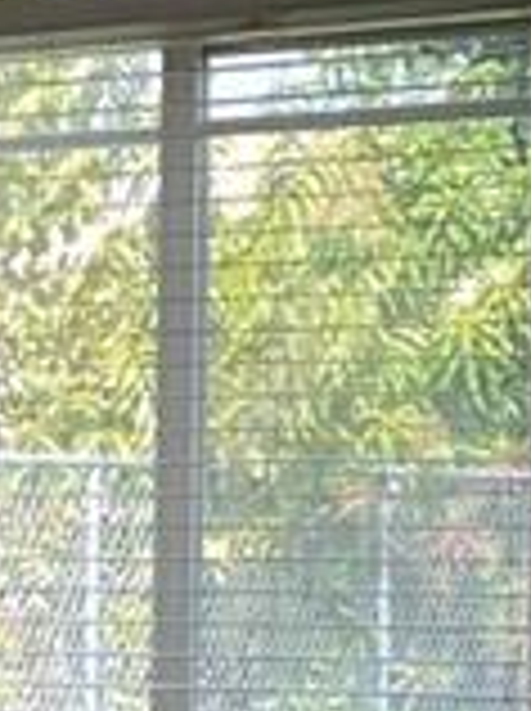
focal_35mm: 198
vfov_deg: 10.0
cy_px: 612
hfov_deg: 6.7
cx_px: -1120
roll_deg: +0.8
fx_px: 4061
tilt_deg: -1.9
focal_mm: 5.1
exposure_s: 1/203
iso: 32
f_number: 1.6
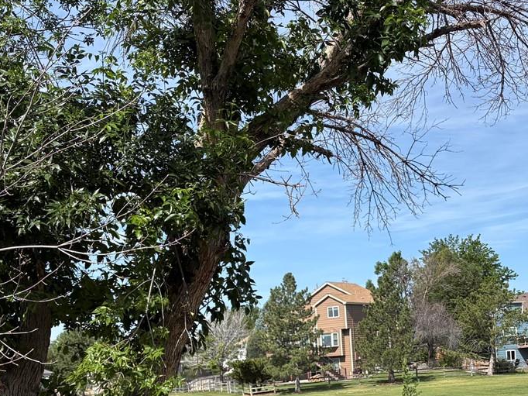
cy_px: 357
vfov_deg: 23.4
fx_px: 930
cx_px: 429
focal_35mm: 61
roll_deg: +3.9
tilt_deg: +0.5
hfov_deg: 30.8
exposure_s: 1/2865
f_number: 1.6
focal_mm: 5.96
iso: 50
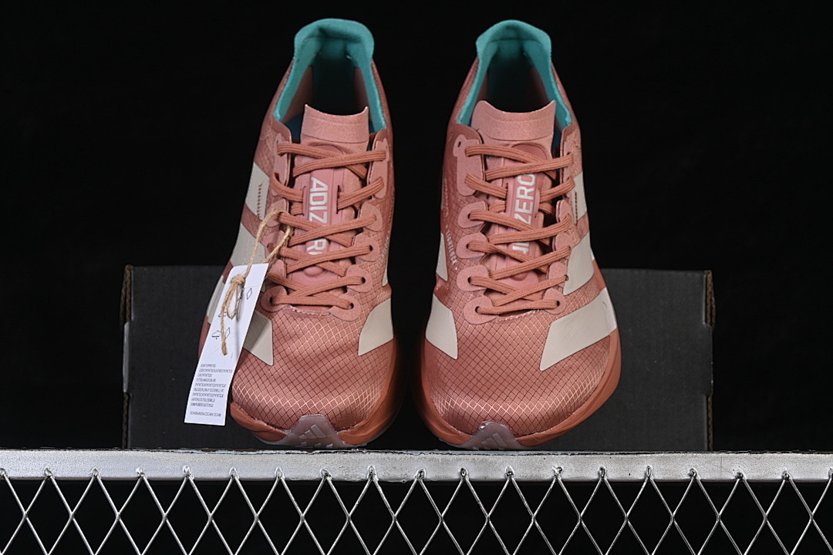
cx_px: 416
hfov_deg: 27.0
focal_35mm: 75
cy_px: 278
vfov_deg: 18.2
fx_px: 1735
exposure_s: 1/80
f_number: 8
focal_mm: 50
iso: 160
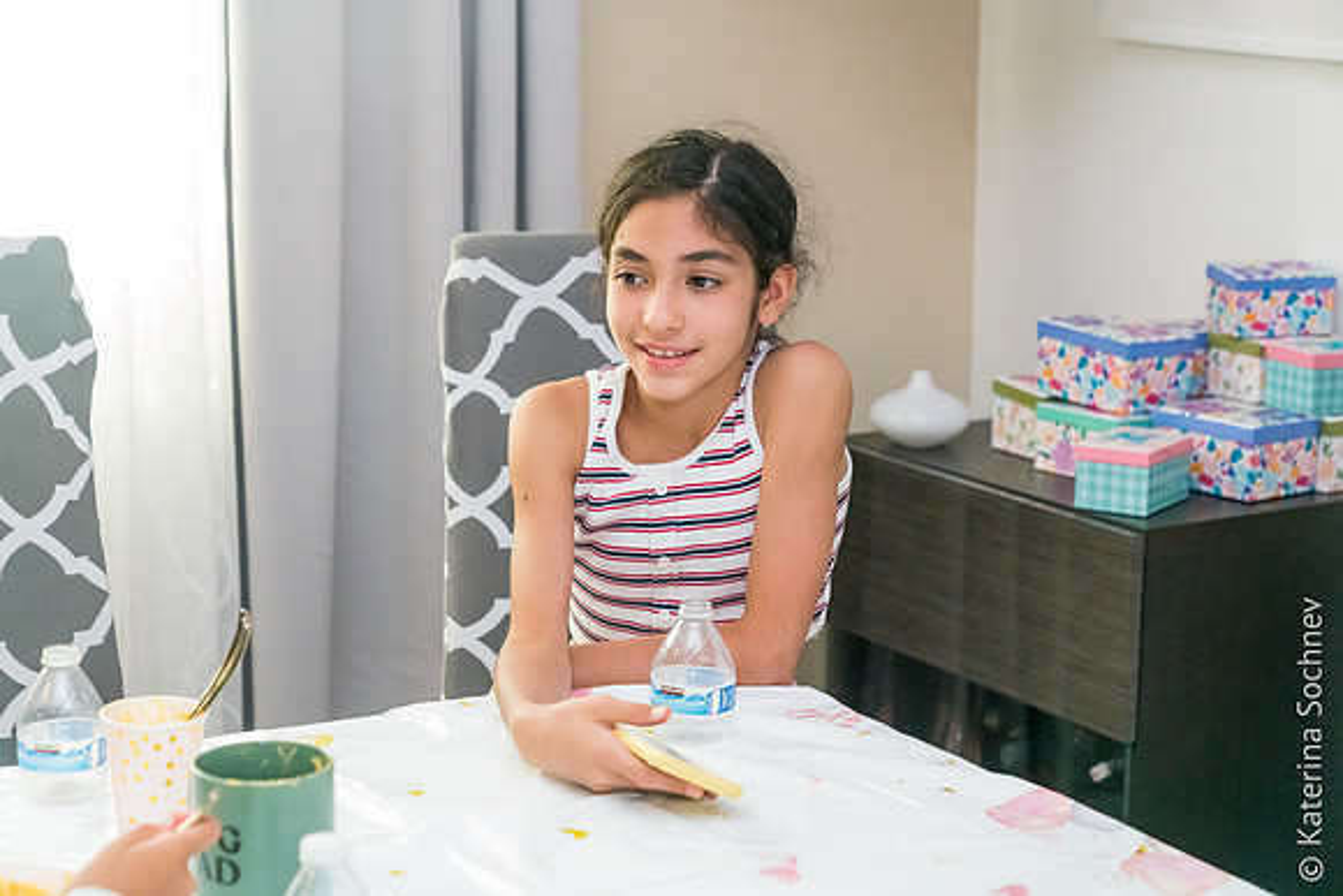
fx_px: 2612
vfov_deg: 19.5
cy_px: 448
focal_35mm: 70
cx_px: 672
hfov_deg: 28.8
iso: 10000
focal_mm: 70
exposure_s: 1/250
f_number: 4.5
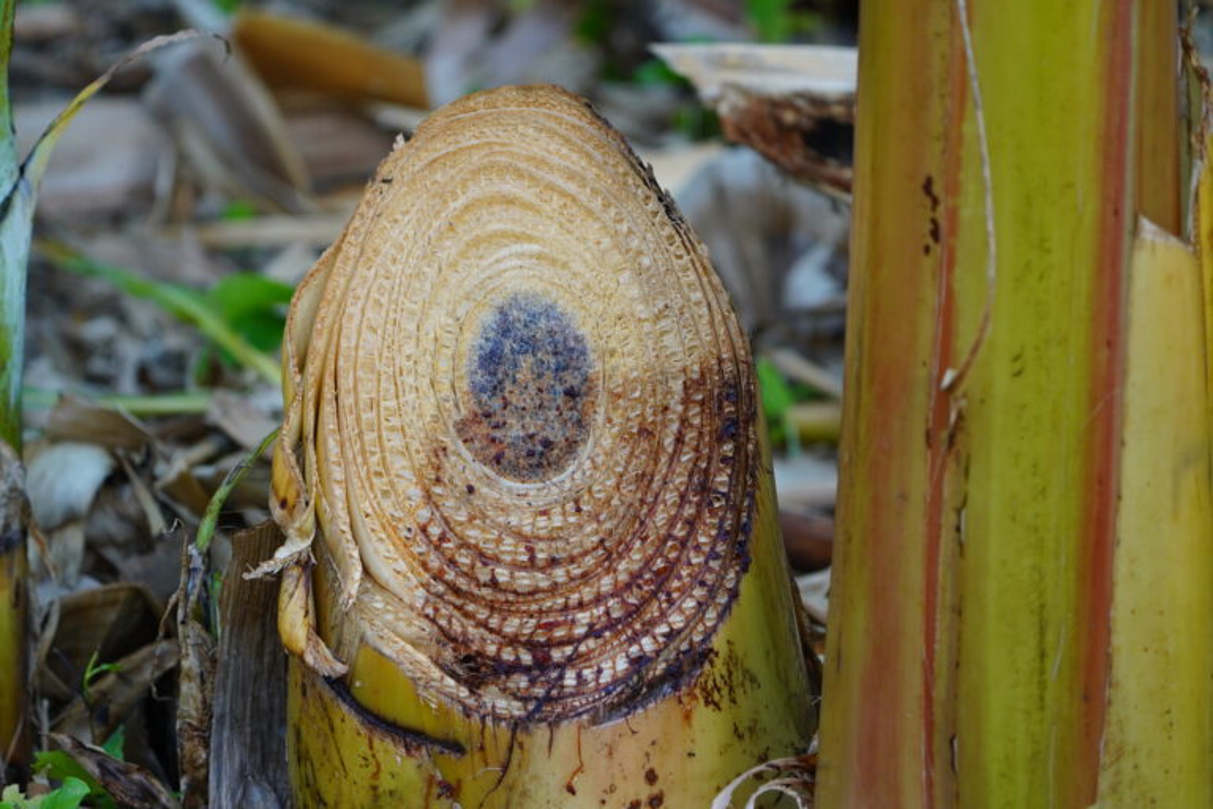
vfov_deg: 6.9
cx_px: 606
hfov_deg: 10.3
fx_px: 6738
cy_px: 404
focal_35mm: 200
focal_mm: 200
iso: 800
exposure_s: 1/250
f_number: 5.6
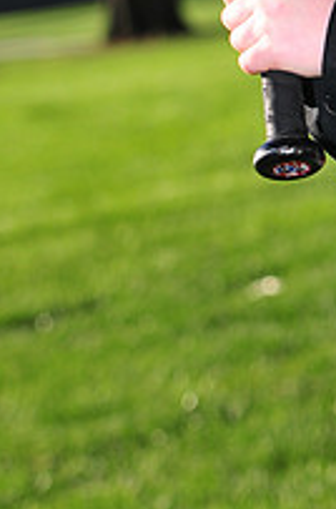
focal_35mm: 292
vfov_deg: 7.0
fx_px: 4116
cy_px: -148
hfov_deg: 4.6
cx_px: 475
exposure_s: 1/1000
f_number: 4.5
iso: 200
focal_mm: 68
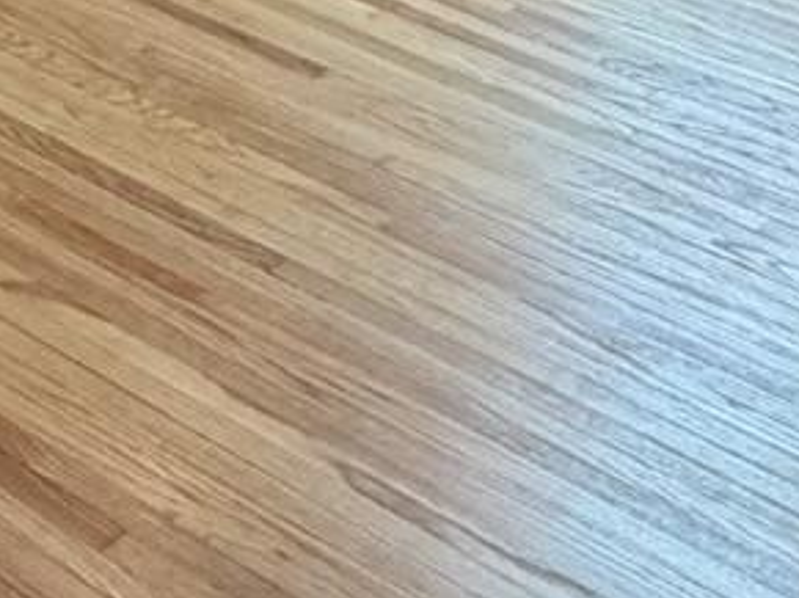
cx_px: -69
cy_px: -714
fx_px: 2283
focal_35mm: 99
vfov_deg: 12.5
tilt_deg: -8.0
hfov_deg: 19.1
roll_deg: -1.1
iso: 250
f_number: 2.2
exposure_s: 1/60
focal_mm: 2.22
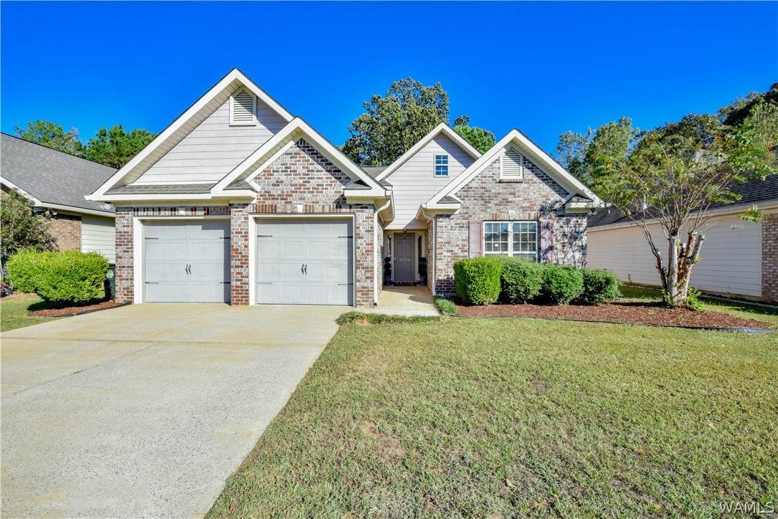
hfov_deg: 104.2
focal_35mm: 14
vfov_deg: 81.2
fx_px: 303
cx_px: 389
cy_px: 260
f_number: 22
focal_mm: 14
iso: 500
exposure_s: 1/100
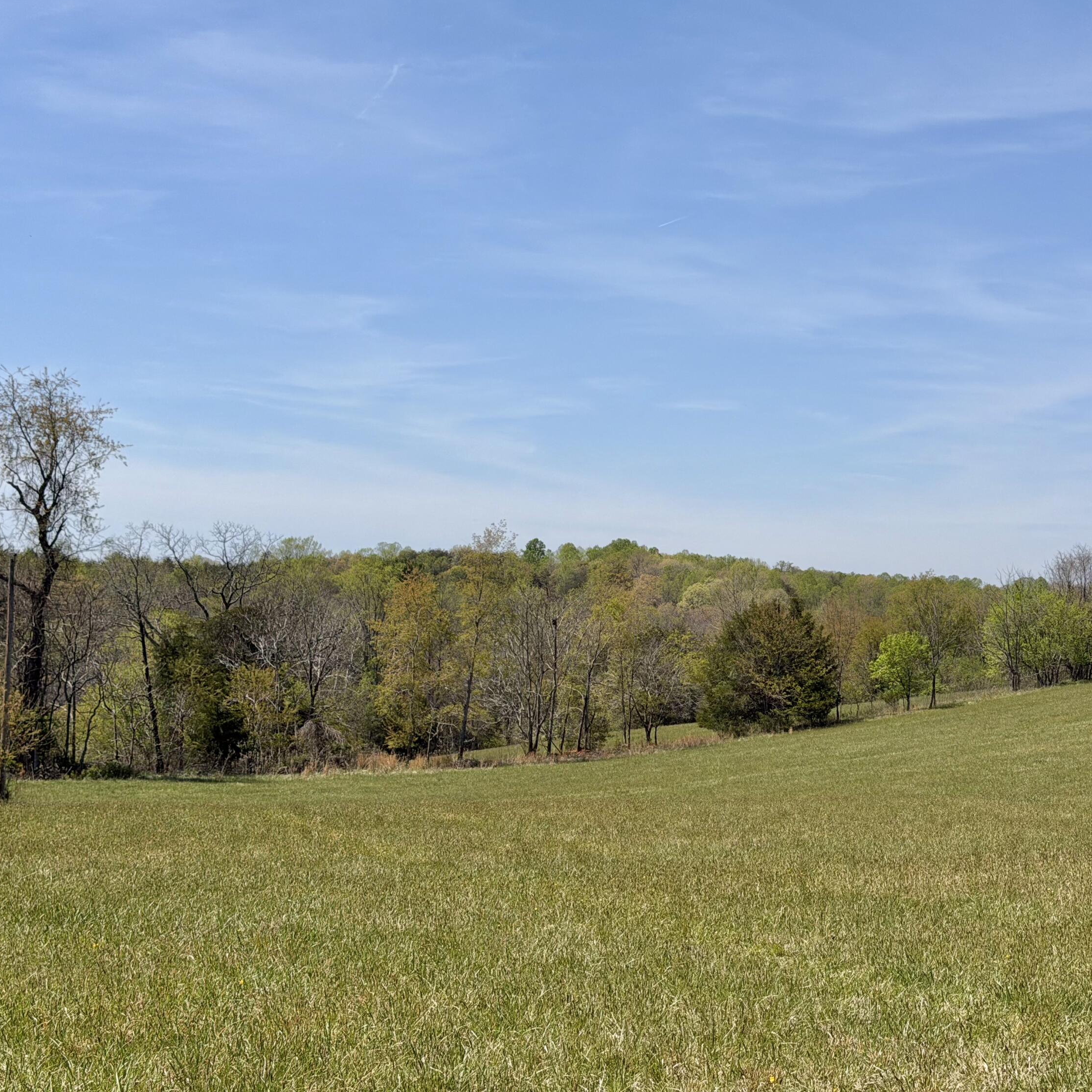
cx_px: 668
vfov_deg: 30.0
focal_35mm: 57
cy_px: 543
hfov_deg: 30.0
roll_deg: -1.4
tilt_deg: +1.6
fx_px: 2034
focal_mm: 6.76
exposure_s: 1/6536
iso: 64
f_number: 1.78
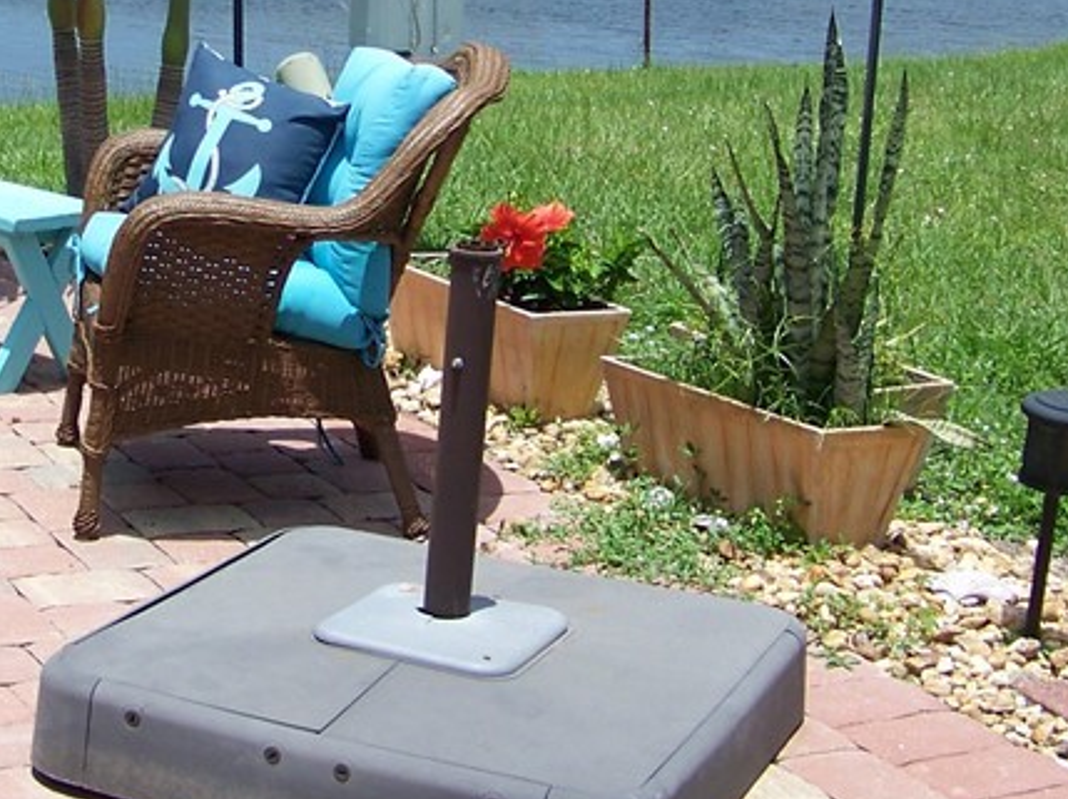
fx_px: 2651
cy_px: 107
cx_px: 311
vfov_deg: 16.9
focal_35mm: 86
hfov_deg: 22.6
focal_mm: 5.85
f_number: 2.8
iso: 64
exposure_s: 1/1000
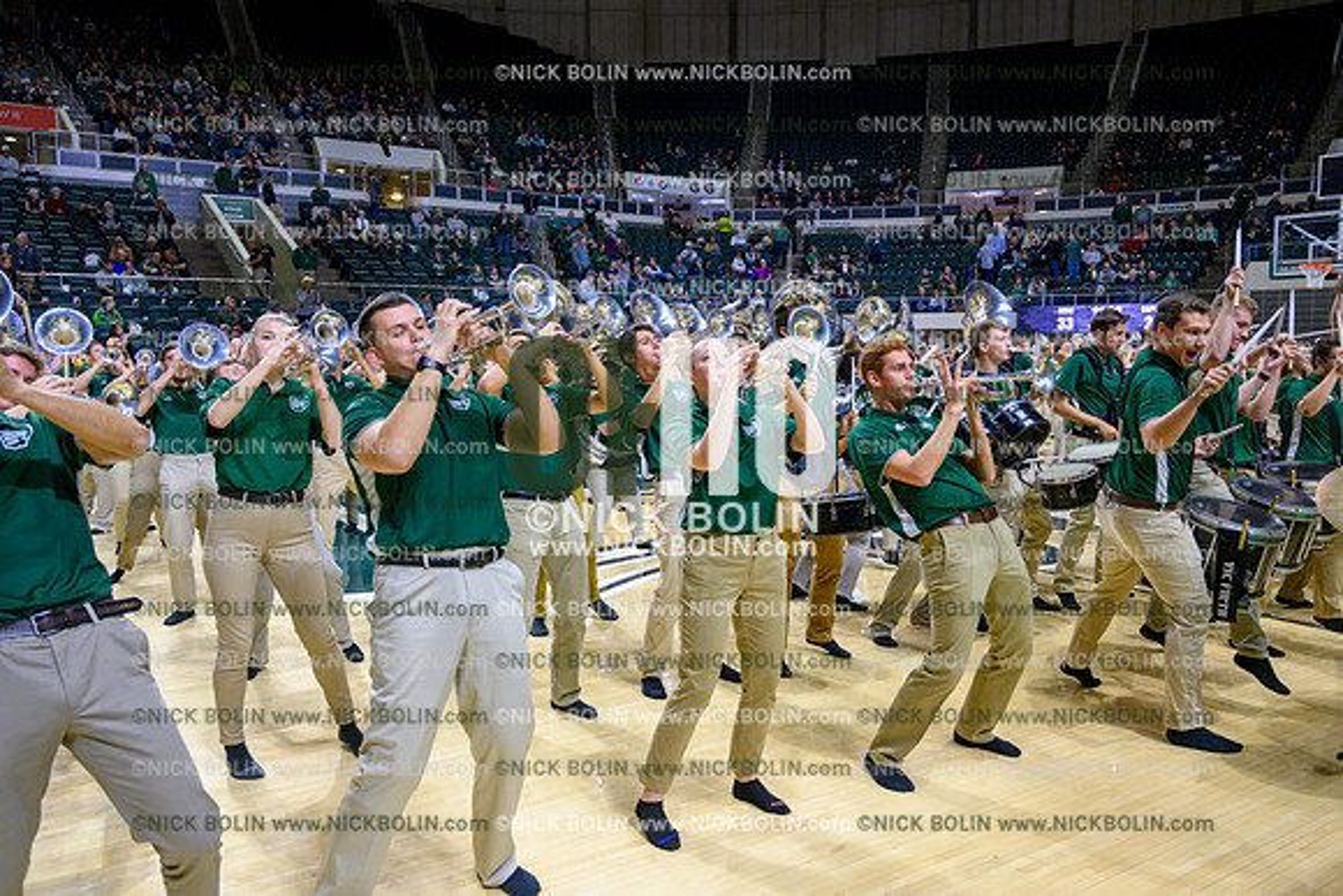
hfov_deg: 64.5
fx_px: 1063
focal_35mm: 28
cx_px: 672
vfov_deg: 45.7
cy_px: 448
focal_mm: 28.5
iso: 3200
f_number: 4.5
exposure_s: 1/400
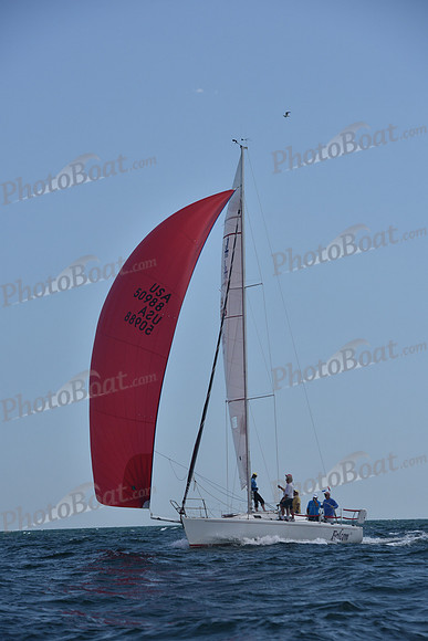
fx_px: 2174
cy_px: 320
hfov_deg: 11.2
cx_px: 214
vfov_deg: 16.8
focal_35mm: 122
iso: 320
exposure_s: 1/800
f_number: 7.1
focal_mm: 122
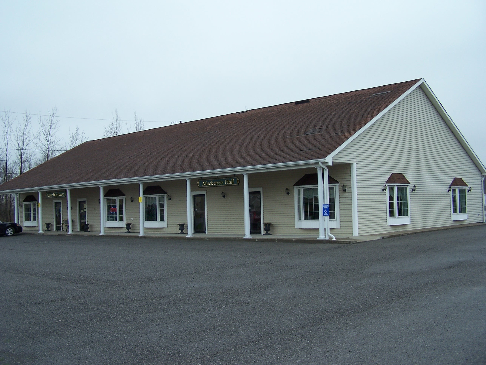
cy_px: 182
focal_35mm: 38
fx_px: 534
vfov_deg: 37.7
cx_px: 243
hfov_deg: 49.0
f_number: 2.8
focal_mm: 6.3
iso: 80
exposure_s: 1/750
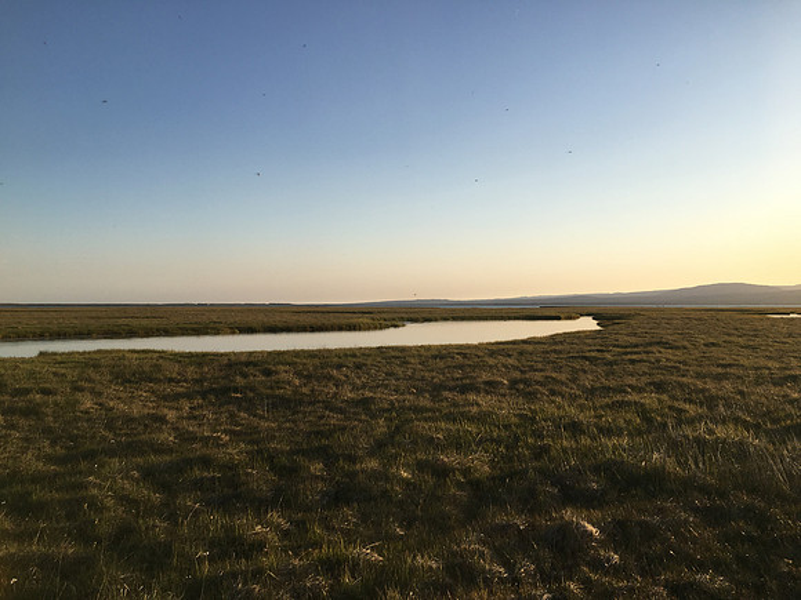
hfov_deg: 61.7
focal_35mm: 29
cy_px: 300
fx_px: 671
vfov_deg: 48.2
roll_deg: +0.0
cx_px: 400
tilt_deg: +1.4
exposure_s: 1/1083
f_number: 2.2
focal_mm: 4.15
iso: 25
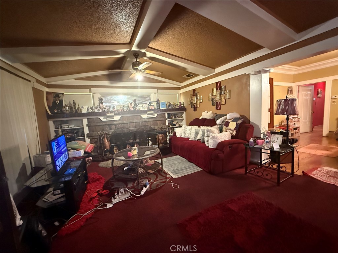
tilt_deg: -4.7
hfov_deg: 102.1
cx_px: 169
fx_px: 137
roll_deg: +4.2
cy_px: 126
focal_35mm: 14
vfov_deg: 85.7
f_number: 2.2
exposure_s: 1/40
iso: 1250
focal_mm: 2.22
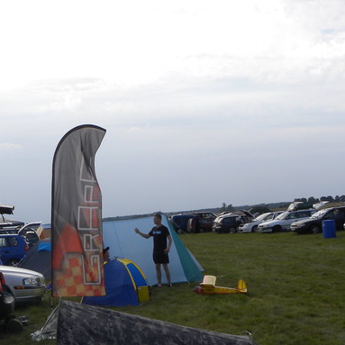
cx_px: 40
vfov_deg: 27.9
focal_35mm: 61
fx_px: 688
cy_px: 248
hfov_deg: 27.2
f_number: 5
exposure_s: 1/236
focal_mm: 5.9
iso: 64
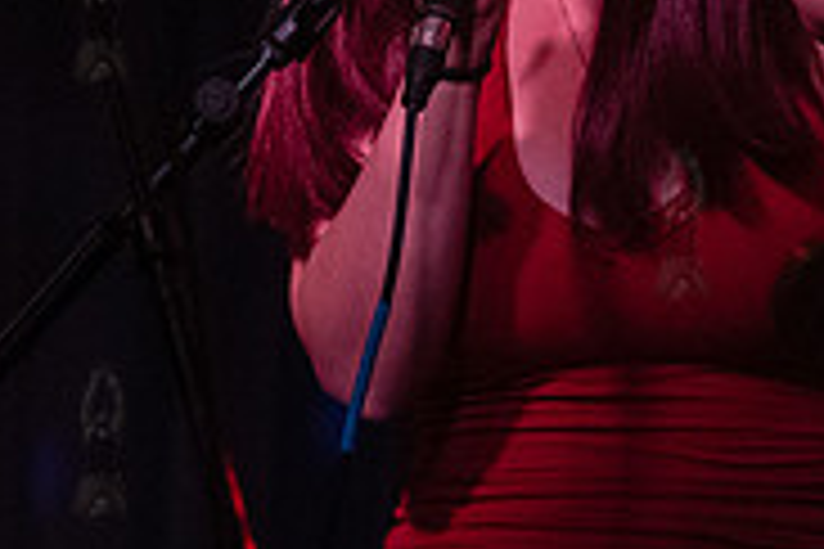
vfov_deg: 3.3
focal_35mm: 421
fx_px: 9635
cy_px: -140
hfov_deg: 4.9
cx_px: 221
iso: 6400
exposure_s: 1/320
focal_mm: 112
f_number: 2.8
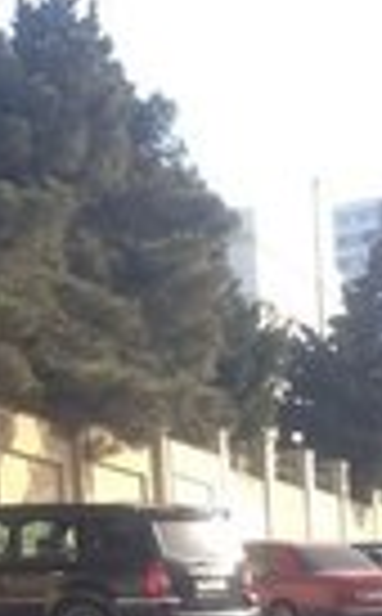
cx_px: 791
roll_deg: +0.4
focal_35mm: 127
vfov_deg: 14.7
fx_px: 2127
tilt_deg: -5.4
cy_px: 1066
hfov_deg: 9.5
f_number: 2.4
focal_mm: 4.12
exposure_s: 1/547
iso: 50
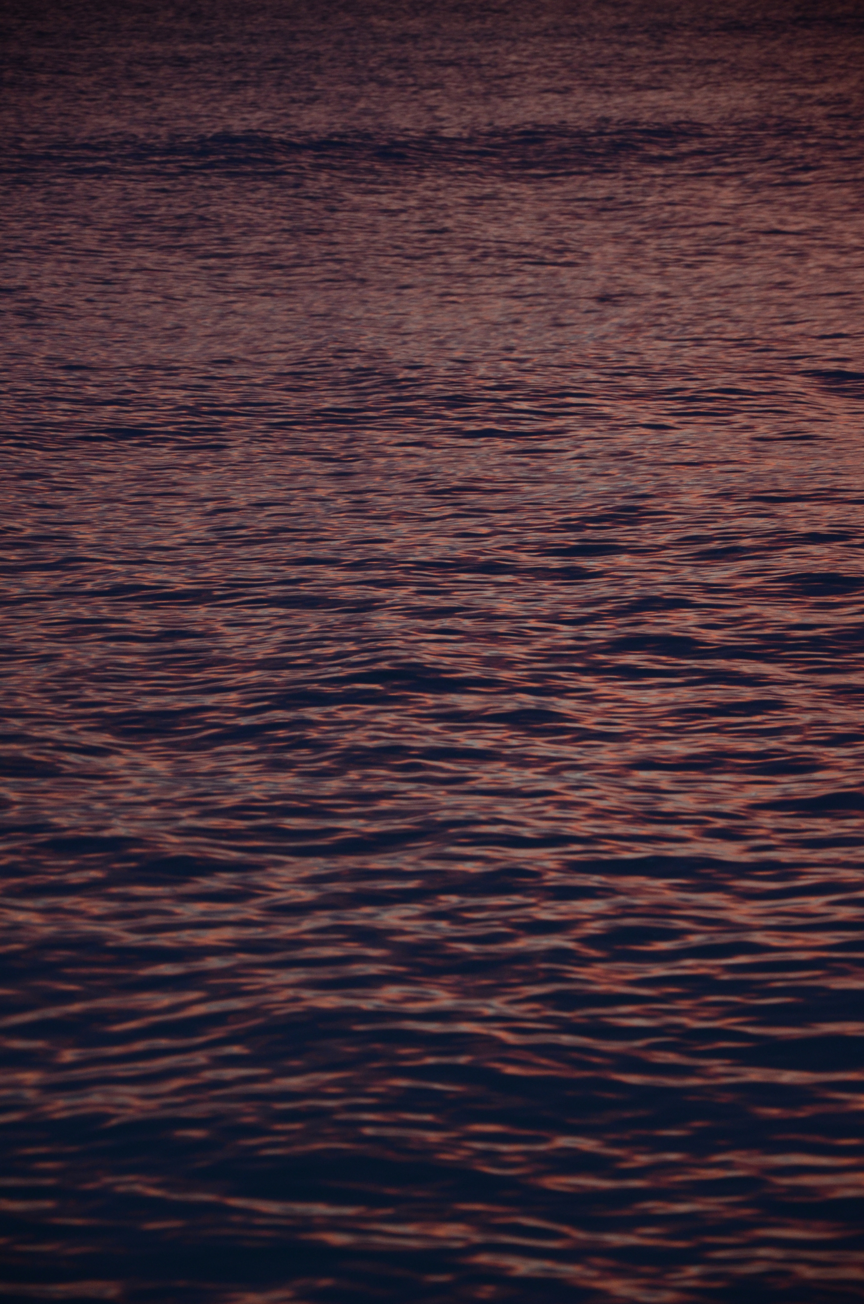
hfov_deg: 8.7
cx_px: 432
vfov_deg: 13.1
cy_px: 652
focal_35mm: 158
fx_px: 5696
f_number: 5.6
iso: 800
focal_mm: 105
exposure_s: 1/30
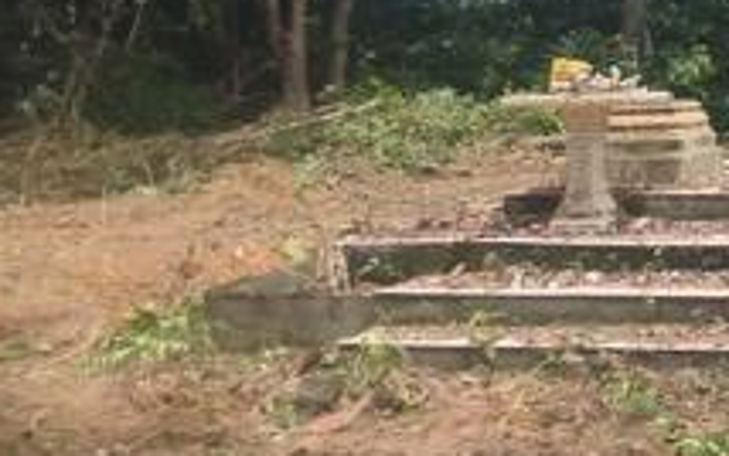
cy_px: 2
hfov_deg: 33.5
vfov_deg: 25.1
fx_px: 974
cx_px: 872
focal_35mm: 49
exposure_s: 1/1058
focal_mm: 1.65
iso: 50
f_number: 2.2
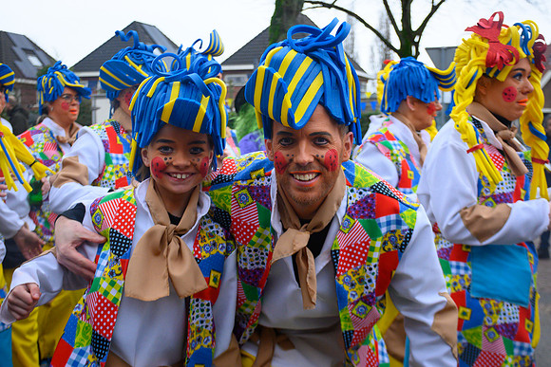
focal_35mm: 53
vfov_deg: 25.5
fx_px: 812
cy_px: 182
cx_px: 304
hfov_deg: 37.4
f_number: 5
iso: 400
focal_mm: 32
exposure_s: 1/500
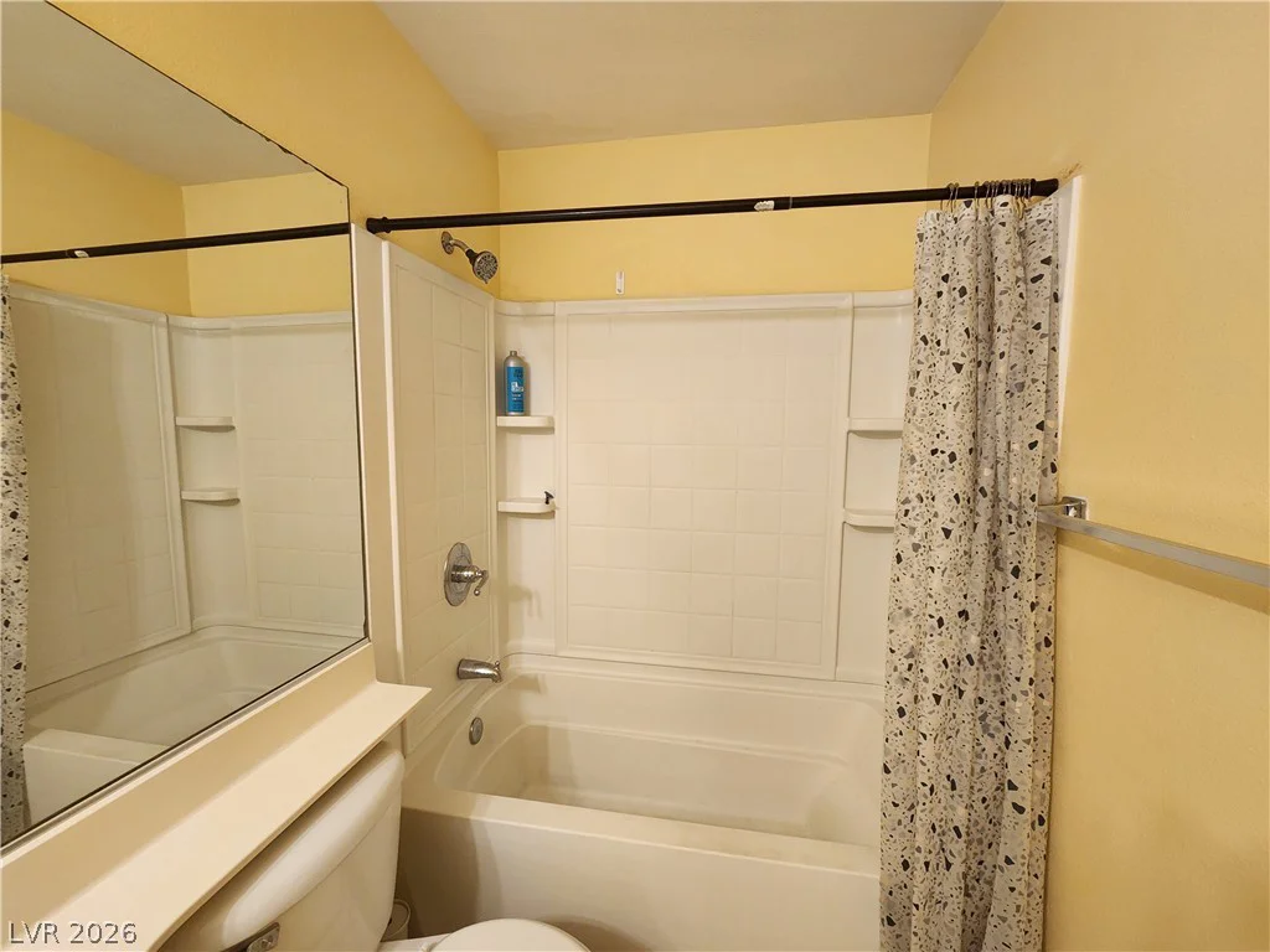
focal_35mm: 13
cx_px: 635
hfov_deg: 106.2
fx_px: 477
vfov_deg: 89.9
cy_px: 476
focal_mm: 2.2
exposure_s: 1/60
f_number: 2.2
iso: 400
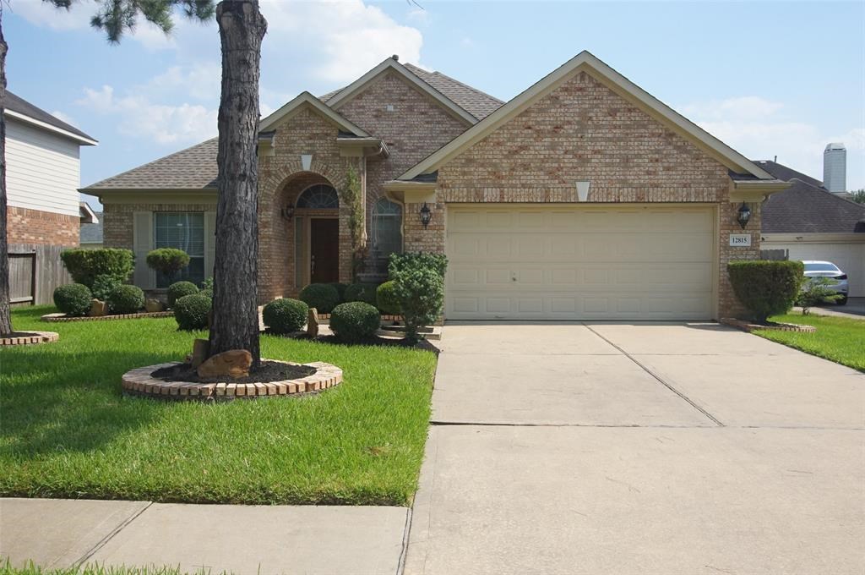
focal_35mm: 34
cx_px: 432
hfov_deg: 55.2
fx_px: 828
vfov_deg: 38.3
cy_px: 288
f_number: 10
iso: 1250
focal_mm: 23
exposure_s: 1/1600
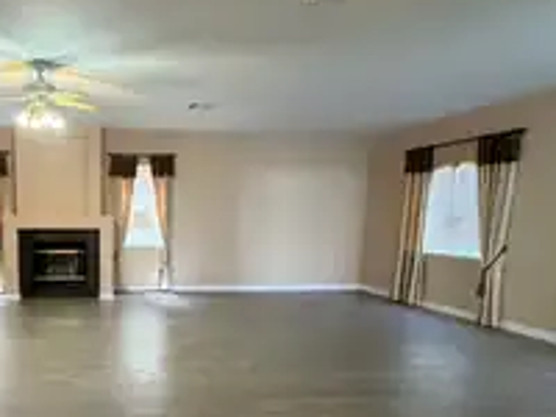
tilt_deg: -11.6
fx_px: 450
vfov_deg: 48.9
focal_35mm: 28
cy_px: 278
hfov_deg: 59.2
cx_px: 122
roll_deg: +2.9
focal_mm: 2.22
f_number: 2.2
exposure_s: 1/60
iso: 320
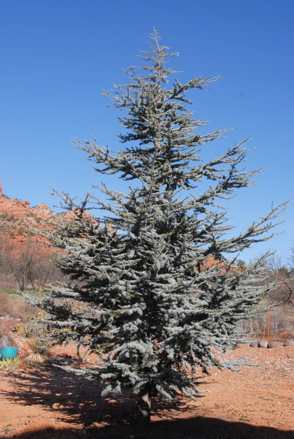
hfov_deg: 29.9
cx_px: 147
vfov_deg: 43.6
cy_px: 220
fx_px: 550
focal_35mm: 45
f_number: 11
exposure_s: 1/500
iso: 400
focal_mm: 30
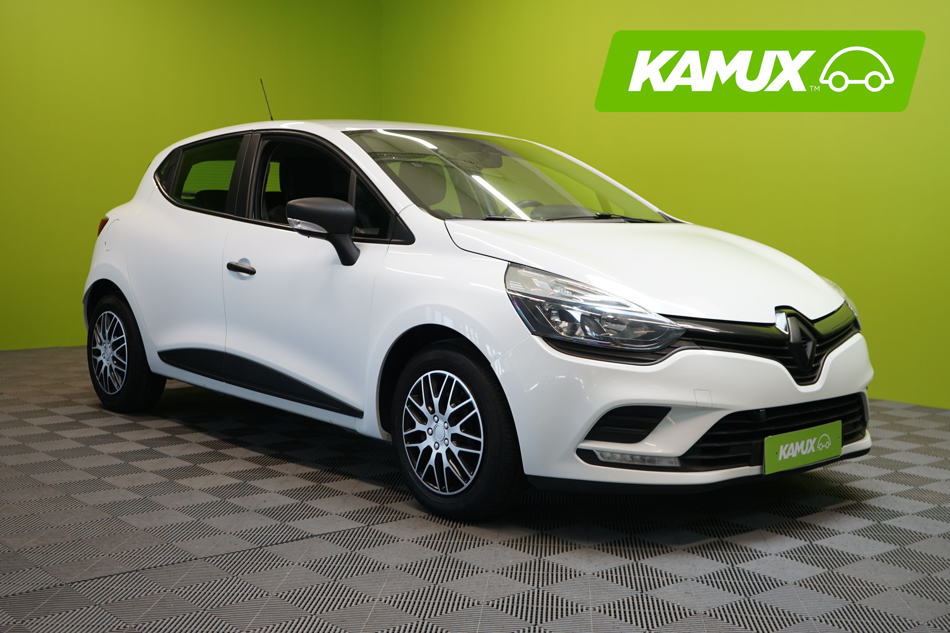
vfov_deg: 31.2
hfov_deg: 45.4
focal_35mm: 43
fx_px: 1135
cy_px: 316
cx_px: 475
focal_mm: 43
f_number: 4.5
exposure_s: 1/30
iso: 500
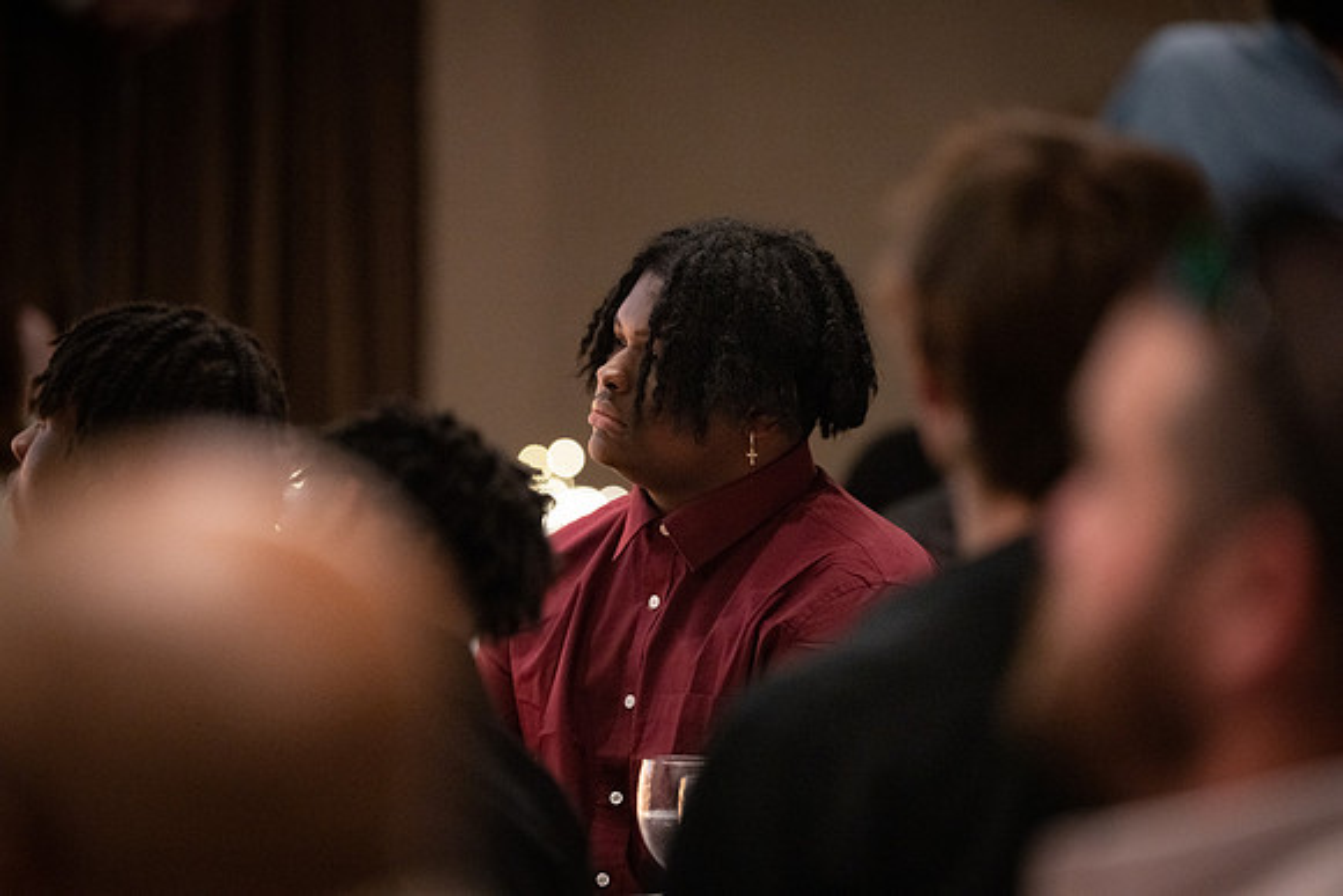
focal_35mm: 200
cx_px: 672
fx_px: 7463
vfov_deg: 6.9
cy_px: 448
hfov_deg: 10.3
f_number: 2.8
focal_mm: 200
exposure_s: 1/320
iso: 12800
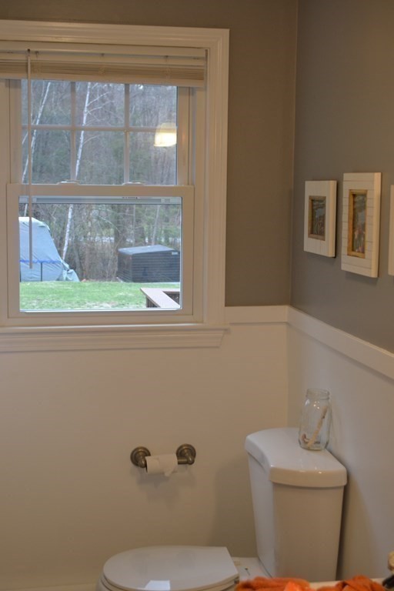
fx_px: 936
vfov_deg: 35.1
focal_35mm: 57
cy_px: 296
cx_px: 197
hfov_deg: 23.8
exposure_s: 1/60
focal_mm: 38
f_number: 5
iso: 560
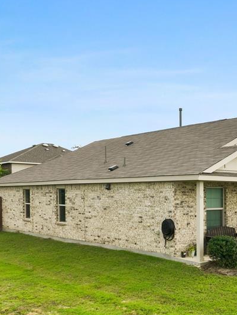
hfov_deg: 29.3
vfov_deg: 41.1
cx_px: 242
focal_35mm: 46
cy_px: 186
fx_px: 420
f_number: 2.8
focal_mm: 12.29
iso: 200
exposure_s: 1/2500
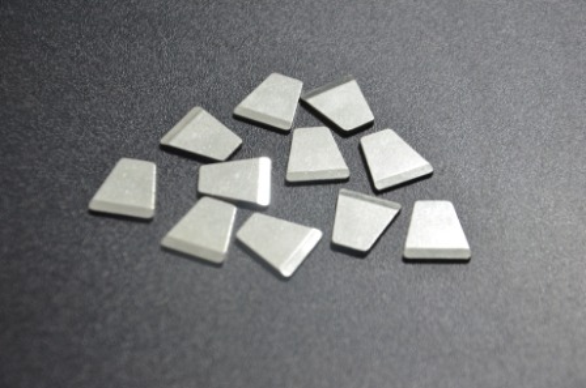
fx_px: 1706
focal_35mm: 105
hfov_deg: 19.5
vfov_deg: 13.0
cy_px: 194
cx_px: 293
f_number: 5.3
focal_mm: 70
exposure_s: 1/25
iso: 1600
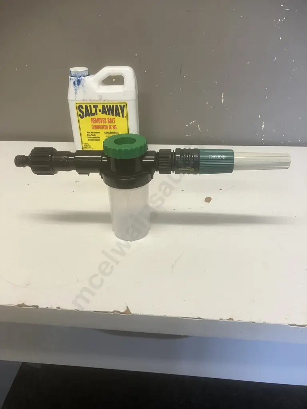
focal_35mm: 28
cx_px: 154
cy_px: 204
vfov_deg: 63.4
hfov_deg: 49.7
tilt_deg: -30.0
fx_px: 331
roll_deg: +0.0
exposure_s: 1/50
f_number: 1.8
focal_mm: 3.99
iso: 50
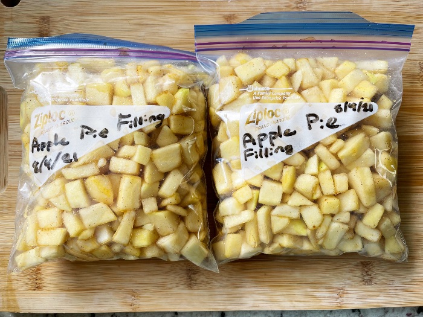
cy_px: 158
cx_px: 212
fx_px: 318
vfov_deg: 53.1
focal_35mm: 26
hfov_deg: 67.3
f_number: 1.6
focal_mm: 5.1
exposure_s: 1/282
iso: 32
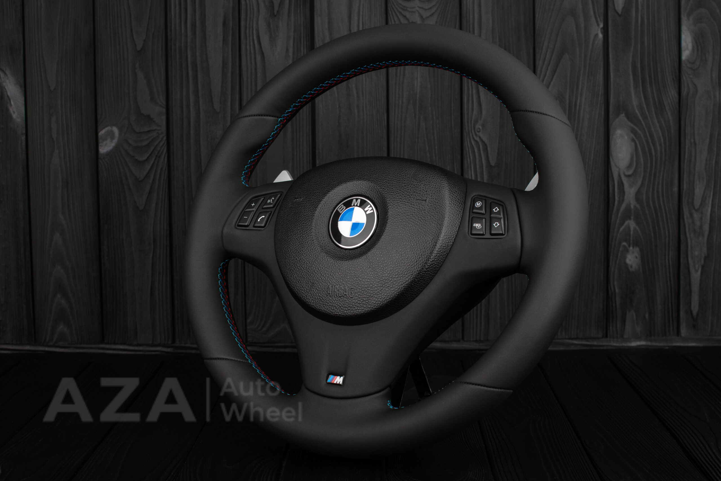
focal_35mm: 52
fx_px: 1051
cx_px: 360
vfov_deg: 25.8
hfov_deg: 37.8
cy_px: 240
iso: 500
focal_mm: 35
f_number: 6.3
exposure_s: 1/125
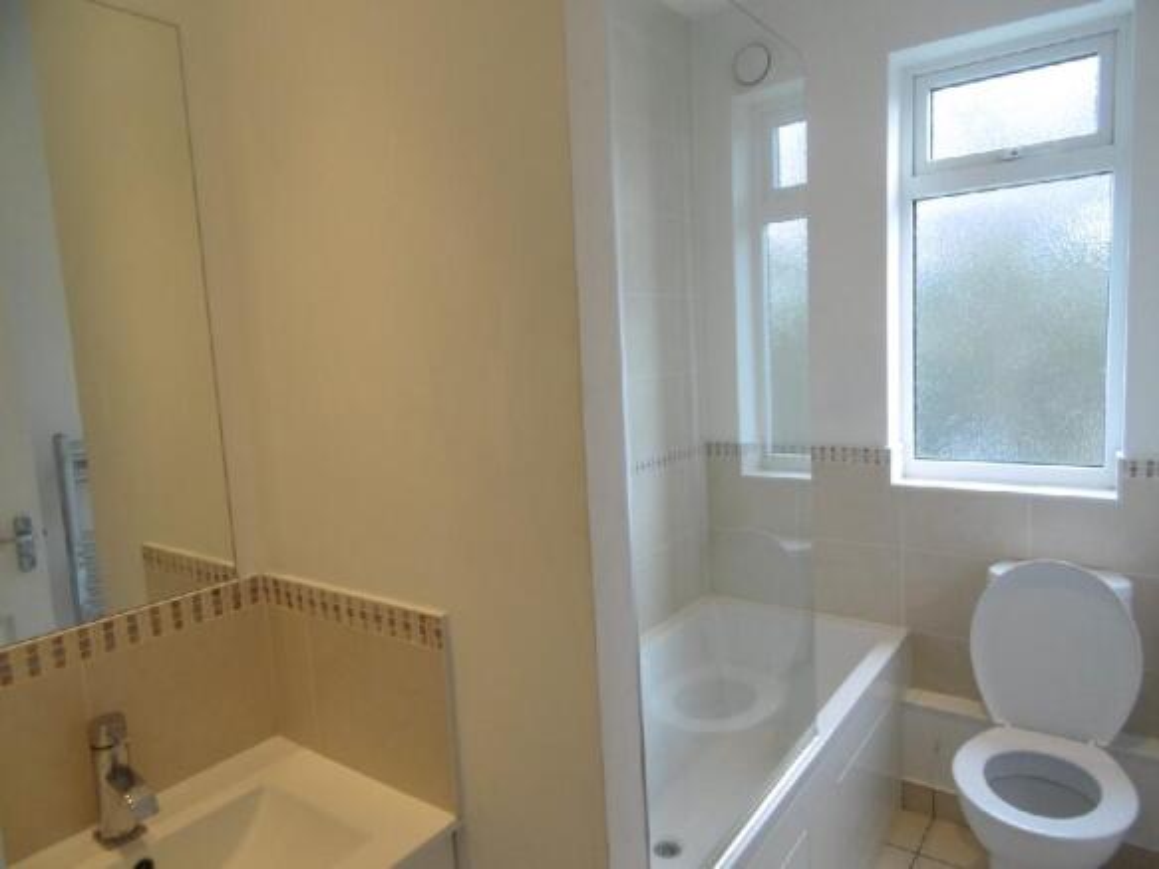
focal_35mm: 22
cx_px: 580
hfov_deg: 76.4
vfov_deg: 61.1
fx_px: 736
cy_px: 434
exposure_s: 1/60
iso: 100
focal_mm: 4
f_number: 3
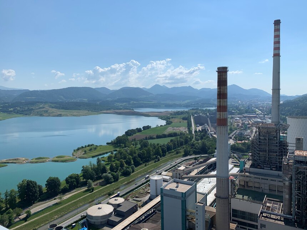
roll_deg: +0.0
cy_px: 115
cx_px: 154
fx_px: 231
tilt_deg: -1.5
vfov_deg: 53.1
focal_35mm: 26
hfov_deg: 67.3
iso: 25
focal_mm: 4.25
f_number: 1.8
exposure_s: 1/5128
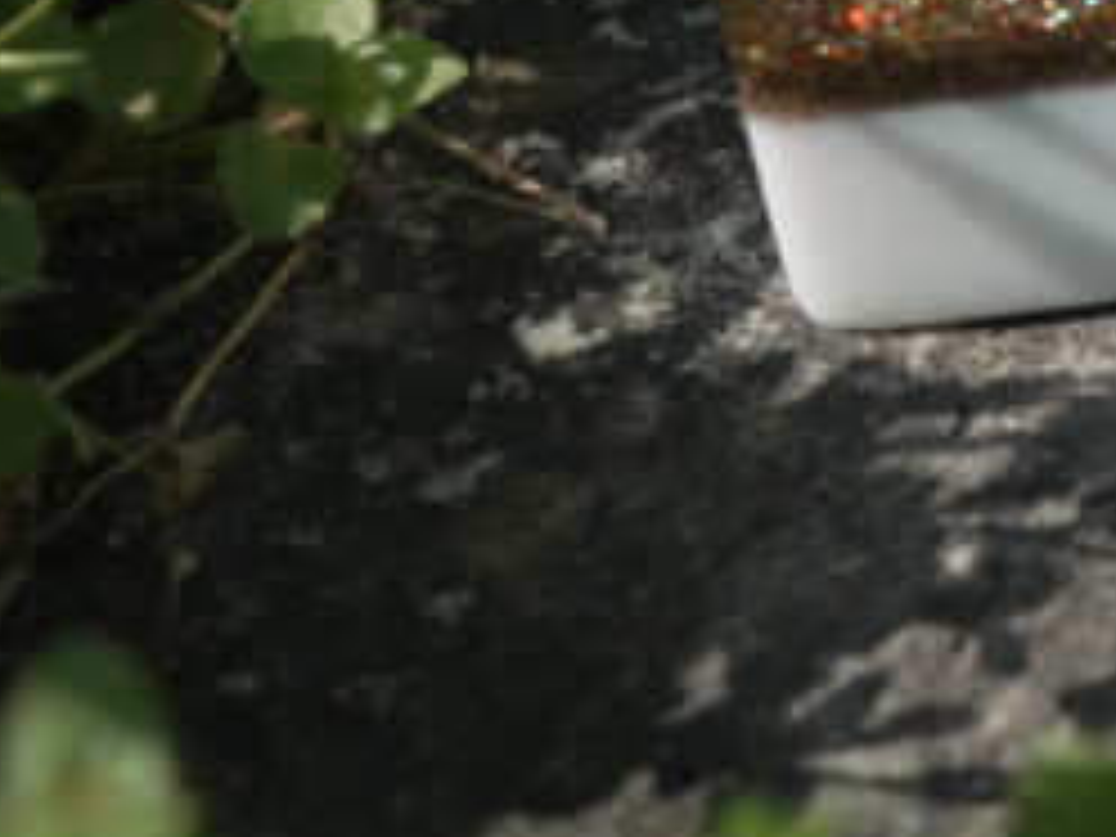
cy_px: -547
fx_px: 4481
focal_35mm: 139
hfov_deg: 12.8
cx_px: 2052
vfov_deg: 10.2
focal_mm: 35
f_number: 8
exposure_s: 1/250
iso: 125
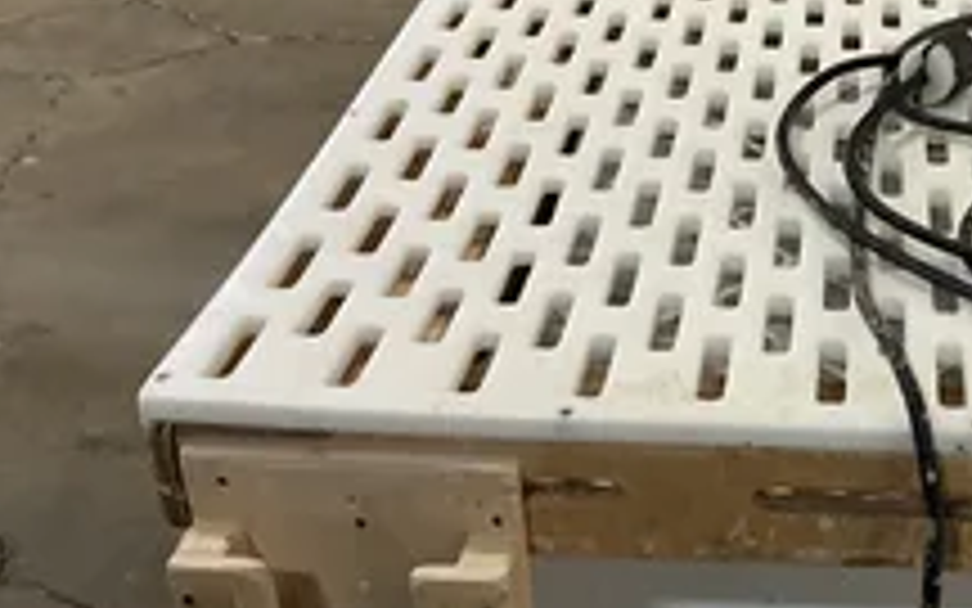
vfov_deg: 22.7
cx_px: 842
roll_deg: +1.4
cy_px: 342
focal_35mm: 57
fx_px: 1510
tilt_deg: -32.2
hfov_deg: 34.1
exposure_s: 1/56
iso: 320
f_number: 1.8
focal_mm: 3
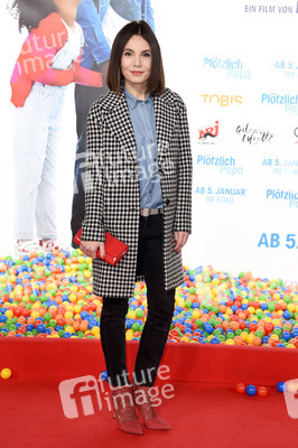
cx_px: 149
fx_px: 684
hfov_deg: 24.6
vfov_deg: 36.3
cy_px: 224
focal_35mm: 55
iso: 500
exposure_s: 1/200
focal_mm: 55
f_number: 5.6
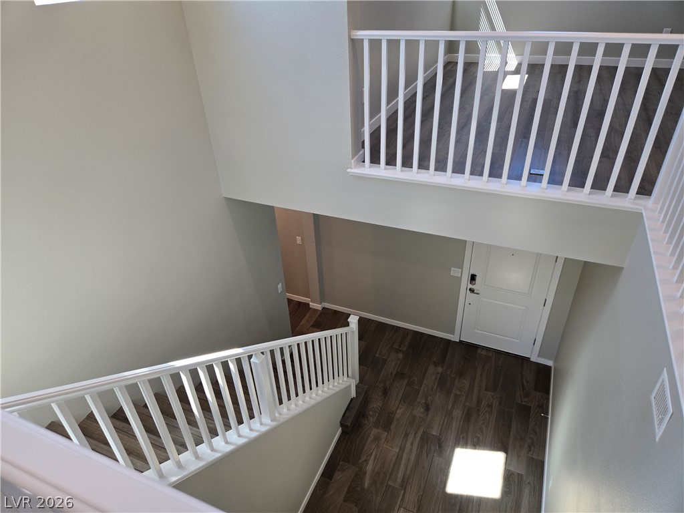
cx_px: 342
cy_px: 256
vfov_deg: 58.9
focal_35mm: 23
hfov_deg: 73.9
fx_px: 454
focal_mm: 5.4
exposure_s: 1/120
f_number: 1.8
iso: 64
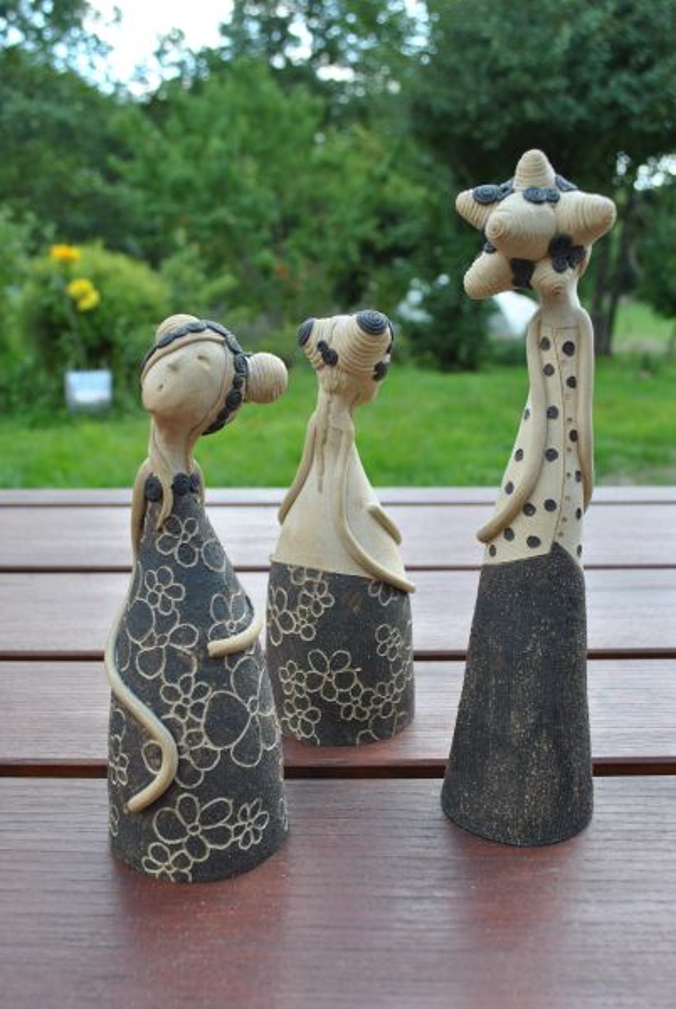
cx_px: 338
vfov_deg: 57.2
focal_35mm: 33
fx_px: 926
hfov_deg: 40.1
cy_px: 504
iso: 180
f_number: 5.6
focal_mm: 22
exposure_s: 1/125
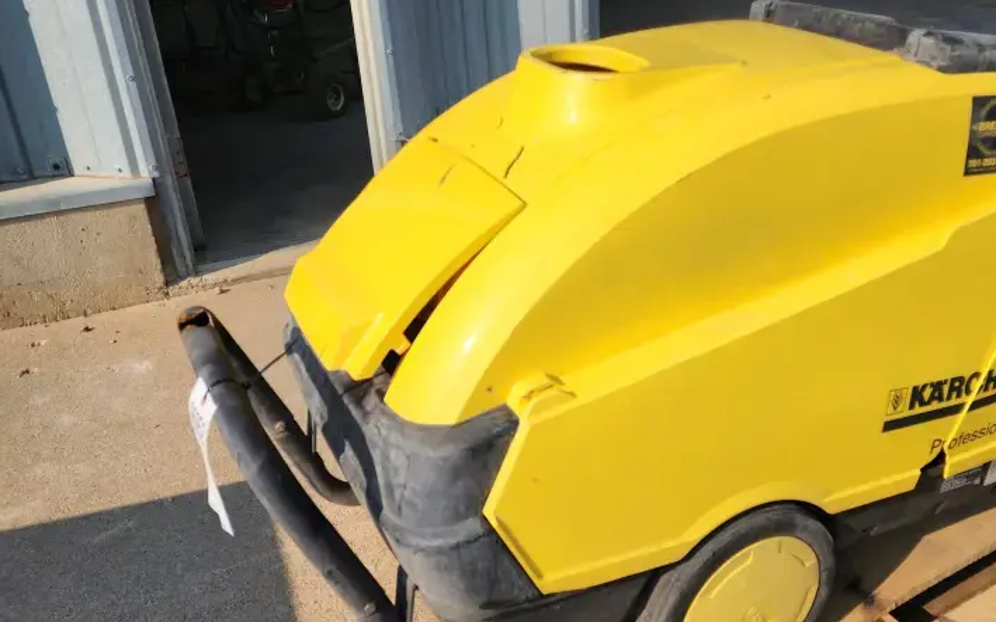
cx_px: 614
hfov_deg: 57.5
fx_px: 896
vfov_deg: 38.3
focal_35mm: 33
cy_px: 329
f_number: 1.8
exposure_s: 1/1461
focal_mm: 6.4
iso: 12
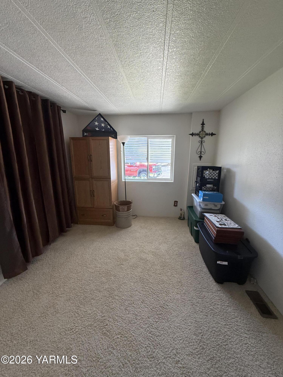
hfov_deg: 85.7
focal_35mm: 14
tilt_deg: -12.1
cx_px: 142
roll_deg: -0.4
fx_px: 153
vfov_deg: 102.1
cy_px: 188
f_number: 2.2
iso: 200
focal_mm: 2.22
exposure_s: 1/99
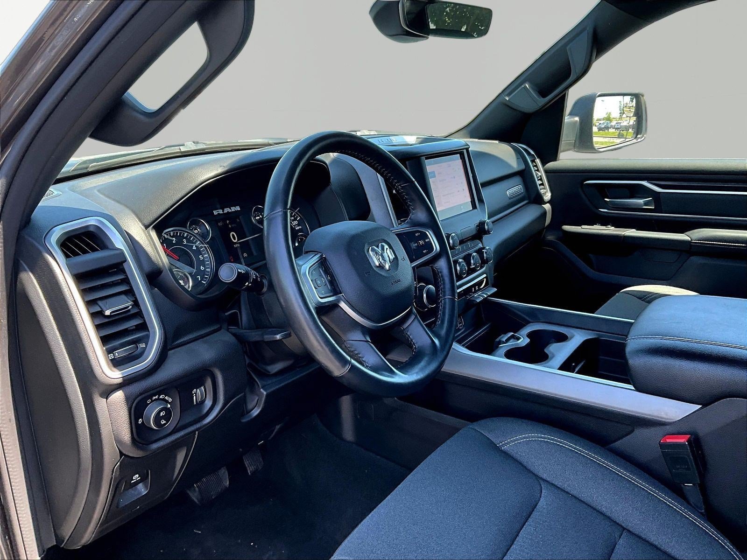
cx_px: 374
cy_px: 280
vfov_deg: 48.2
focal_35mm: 29
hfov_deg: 61.7
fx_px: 626
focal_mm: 3
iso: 40
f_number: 1.8
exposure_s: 1/122
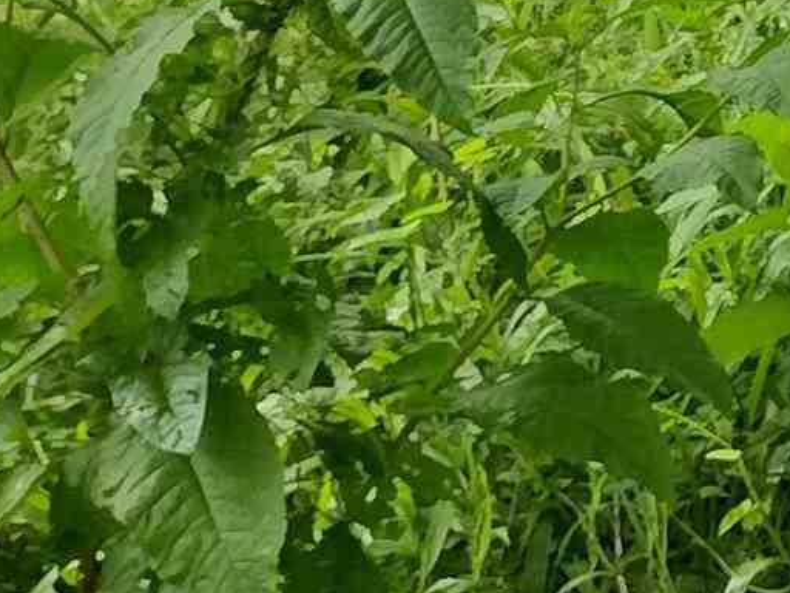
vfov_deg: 9.0
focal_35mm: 162
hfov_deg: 10.7
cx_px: 1793
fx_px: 3697
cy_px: -119
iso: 100
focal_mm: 4.71
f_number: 1.7
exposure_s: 1/245
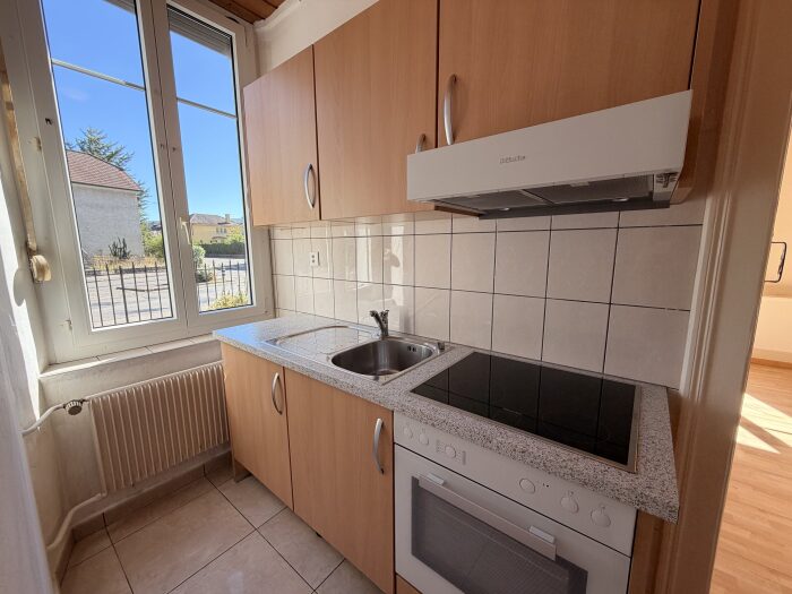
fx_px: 320
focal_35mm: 14
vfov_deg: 85.7
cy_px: 297
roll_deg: +0.3
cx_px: 396
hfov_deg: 102.1
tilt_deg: -9.4
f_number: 2.2
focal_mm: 2.22
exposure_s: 1/201
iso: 64
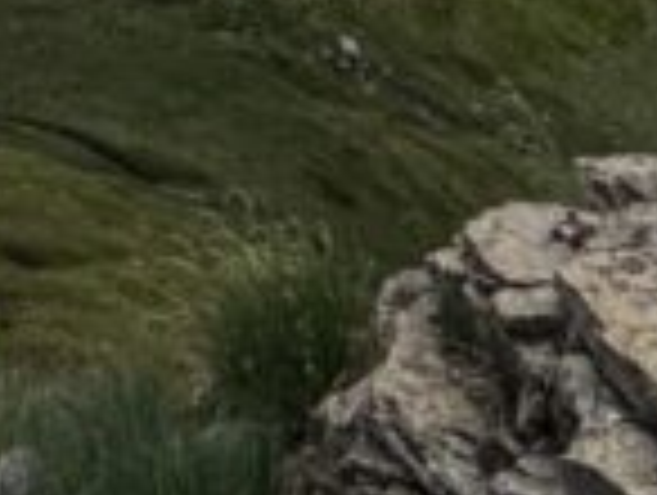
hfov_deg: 20.0
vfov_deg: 9.4
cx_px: 369
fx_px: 1863
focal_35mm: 98
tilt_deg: +4.0
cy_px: -1215
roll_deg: +1.1
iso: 40
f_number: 2.2
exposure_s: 1/4367
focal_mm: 2.22
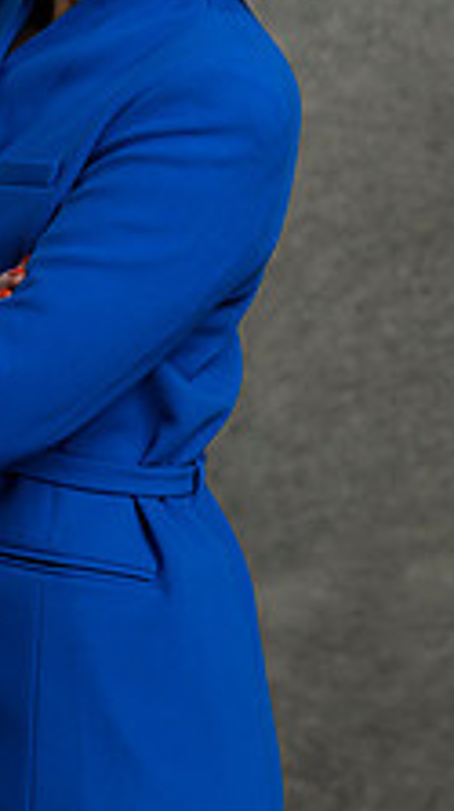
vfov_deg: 11.9
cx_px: 185
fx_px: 3862
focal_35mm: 180
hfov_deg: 6.7
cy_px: 178
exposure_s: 1/200
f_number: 5
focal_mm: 85
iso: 125
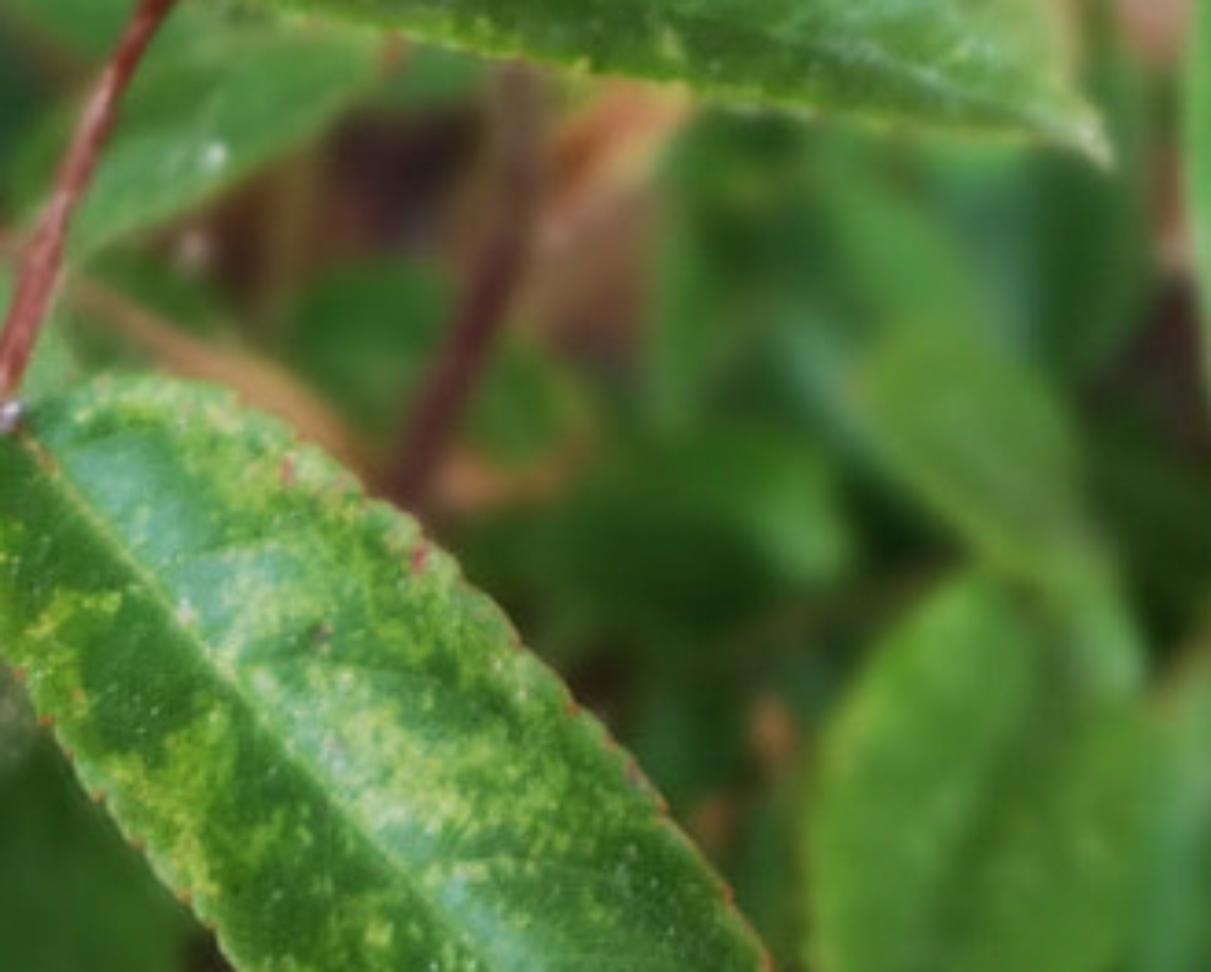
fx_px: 4593
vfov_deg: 11.0
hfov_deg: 15.0
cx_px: 883
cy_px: -928
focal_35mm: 128
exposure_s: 1/50
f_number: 4
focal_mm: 3.95
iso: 80
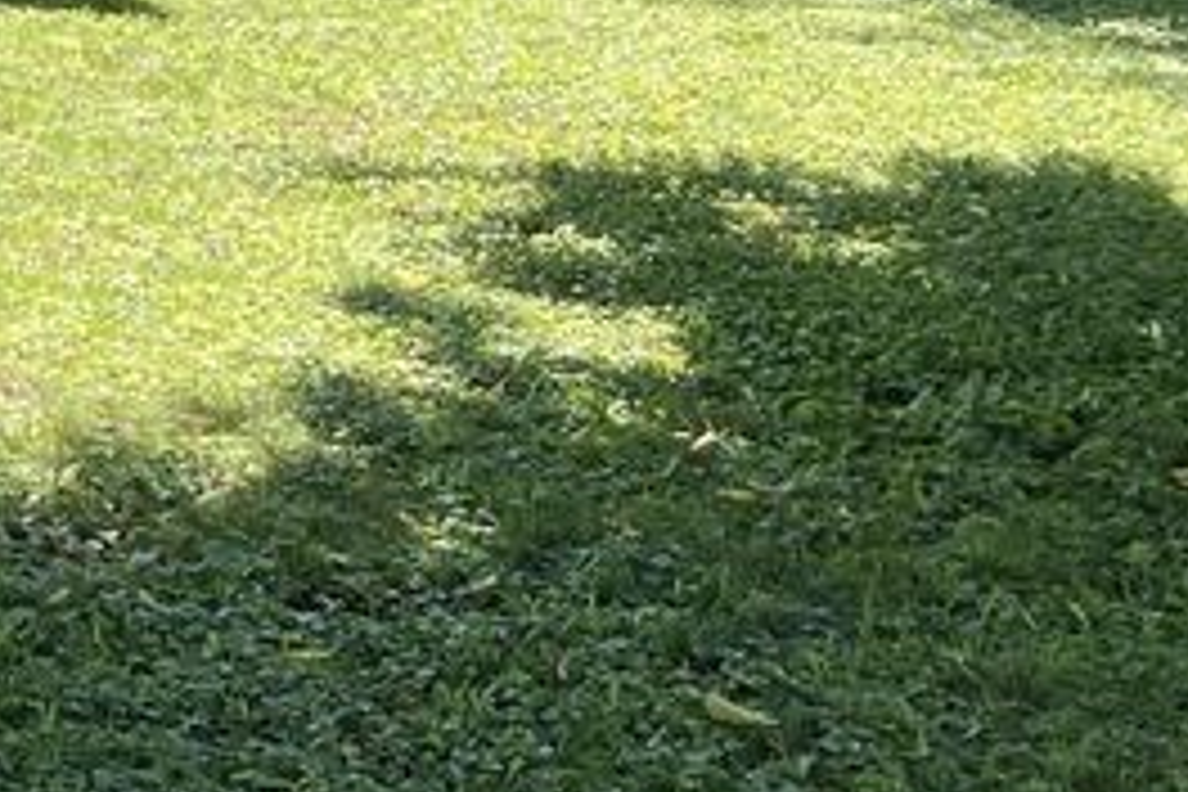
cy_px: -518
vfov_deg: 12.2
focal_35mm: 105
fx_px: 3465
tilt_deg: -3.5
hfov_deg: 16.4
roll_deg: +1.9
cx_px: -945
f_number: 1.5
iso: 50
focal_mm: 5.7
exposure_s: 1/468
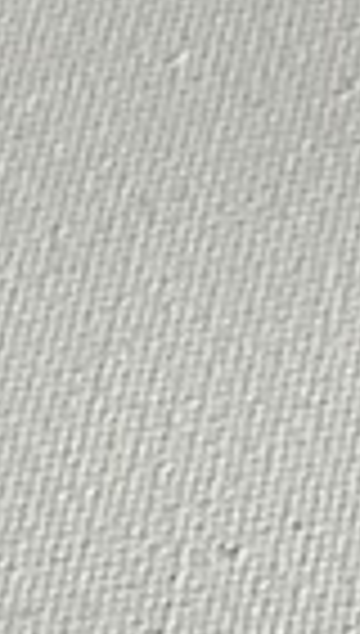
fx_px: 4822
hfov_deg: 3.3
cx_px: 2790
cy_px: -297
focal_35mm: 286
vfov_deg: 7.4
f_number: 1.8
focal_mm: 3
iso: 32
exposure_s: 1/100
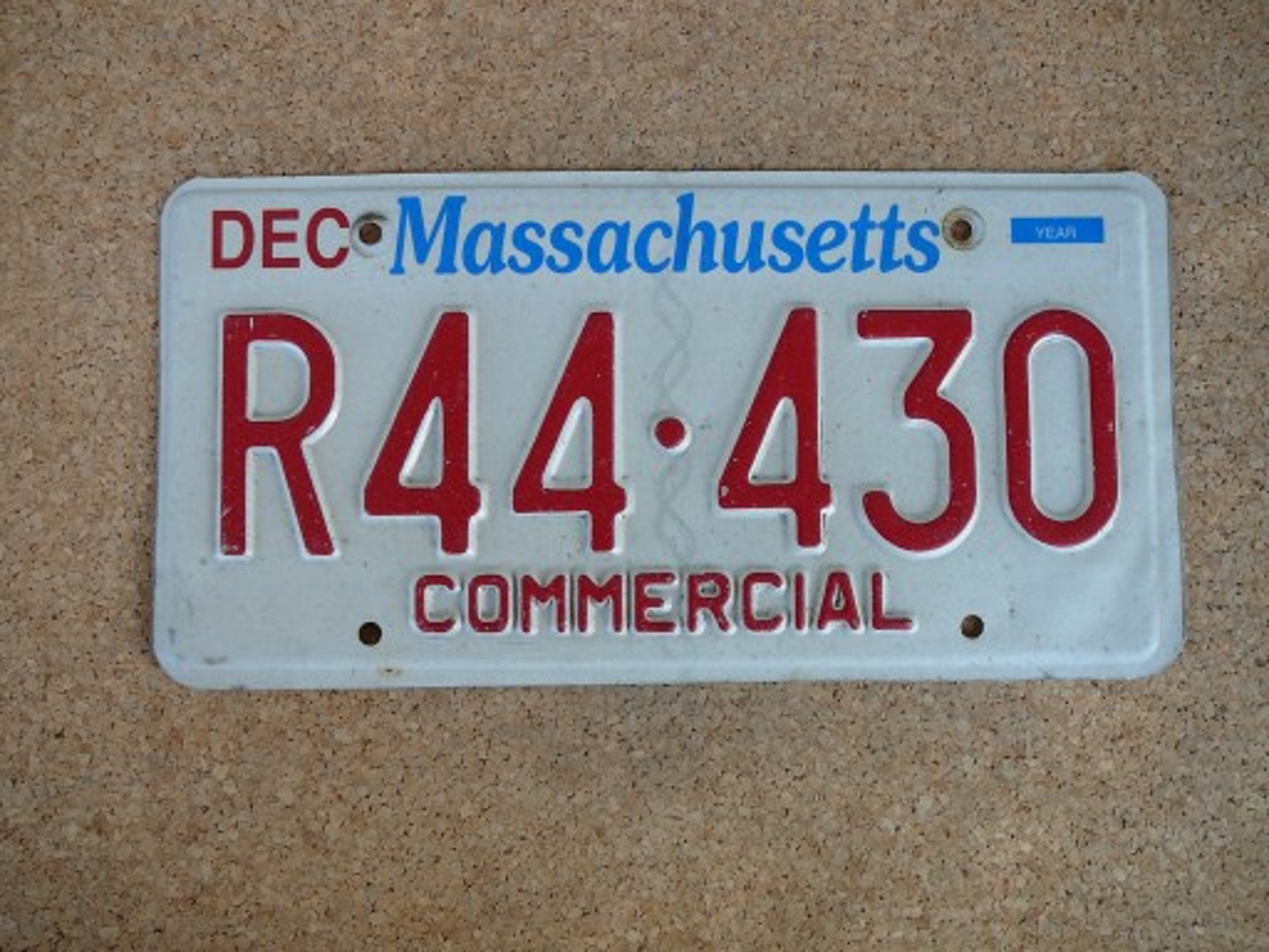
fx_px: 1283
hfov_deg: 52.6
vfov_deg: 40.7
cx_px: 634
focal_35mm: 35
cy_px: 476
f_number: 2.8
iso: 80
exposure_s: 1/100
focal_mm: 5.2
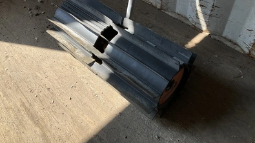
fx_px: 216
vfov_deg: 36.6
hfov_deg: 61.0
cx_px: 128
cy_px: 64
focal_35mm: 32
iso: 25
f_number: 1.8
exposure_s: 1/435
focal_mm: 3
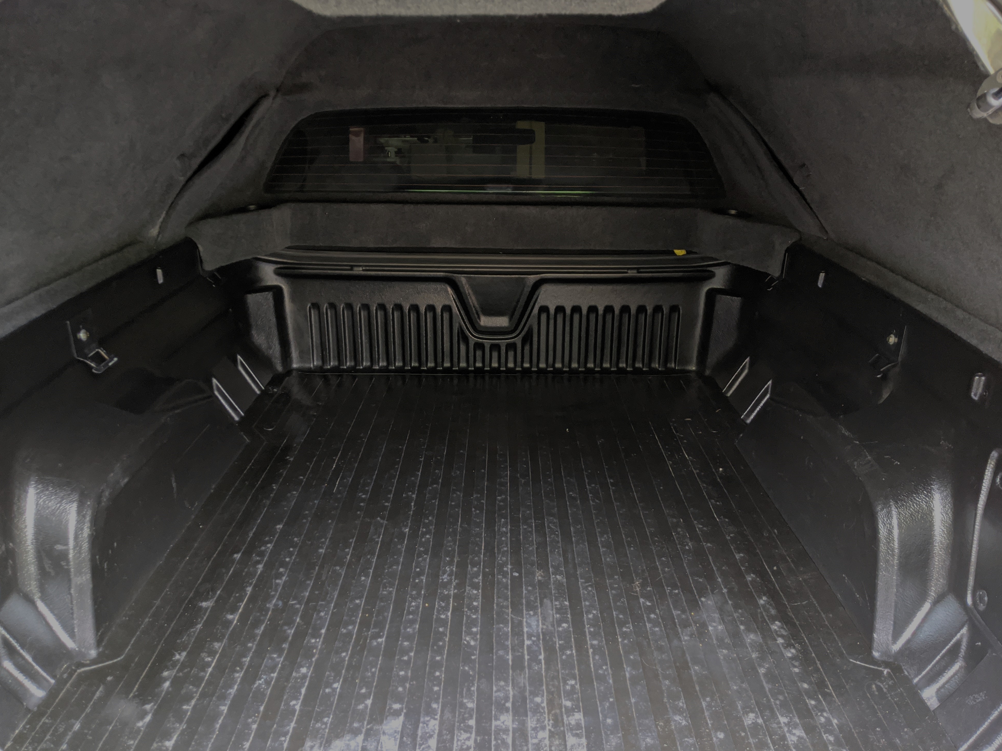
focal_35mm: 28
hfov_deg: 63.4
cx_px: 493
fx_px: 810
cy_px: 366
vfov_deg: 49.7
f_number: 1.8
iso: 492
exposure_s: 1/23.7
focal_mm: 4.44
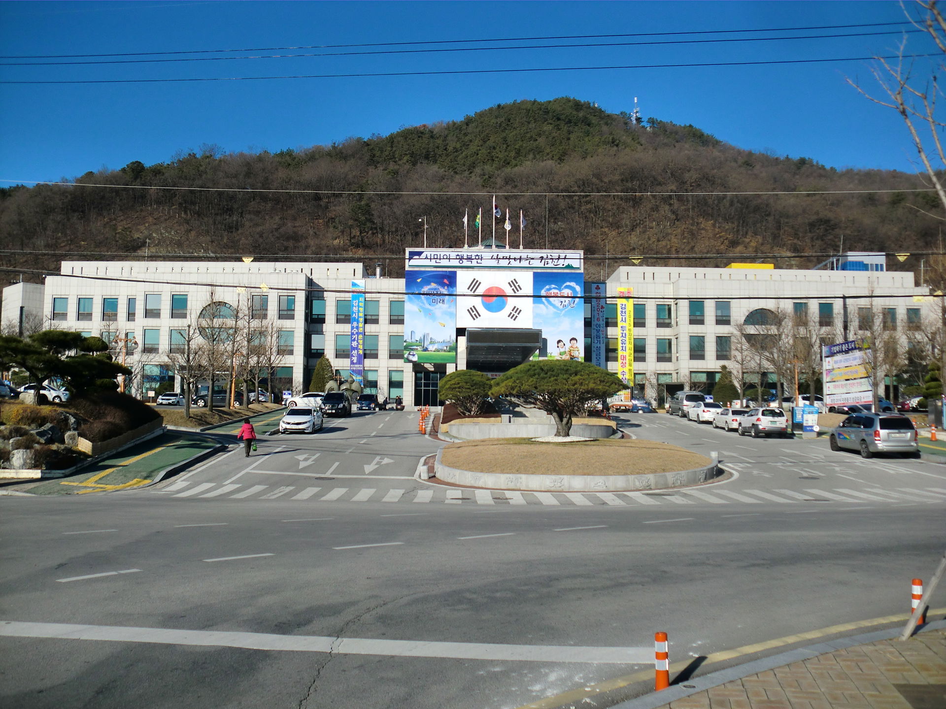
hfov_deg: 52.6
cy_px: 354
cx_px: 473
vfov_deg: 40.7
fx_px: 956
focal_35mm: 35
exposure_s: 1/250
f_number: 7.8
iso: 64
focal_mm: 6.3
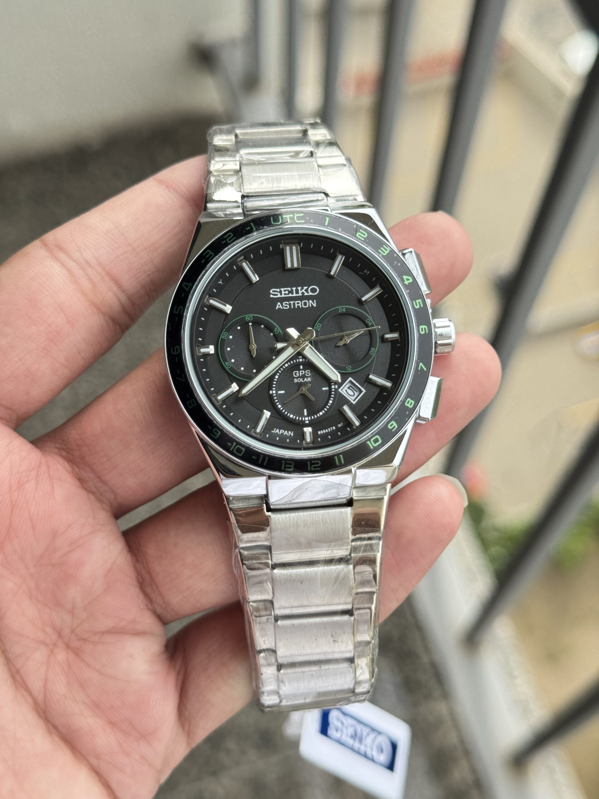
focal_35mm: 48
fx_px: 1107
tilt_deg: -64.7
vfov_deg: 39.7
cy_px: 400
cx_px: 300
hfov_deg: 30.3
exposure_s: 1/952
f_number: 1.78
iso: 64
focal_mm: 6.76
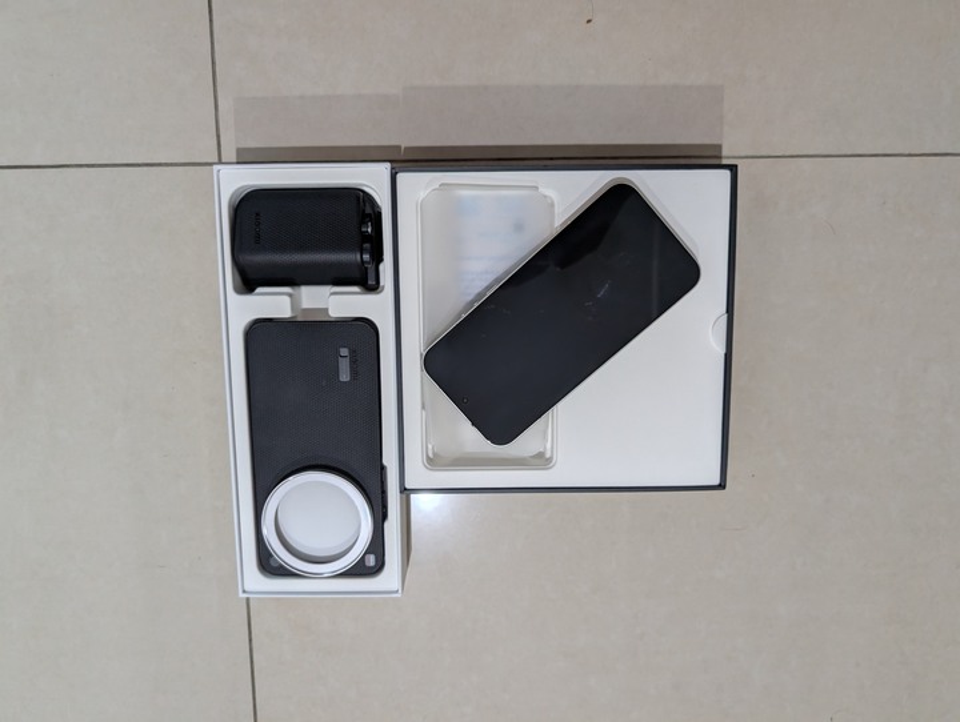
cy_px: 361
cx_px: 480
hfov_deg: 71.5
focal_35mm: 24
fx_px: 666
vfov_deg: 56.9
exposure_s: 1/120
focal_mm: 6.9
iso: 113
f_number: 1.68
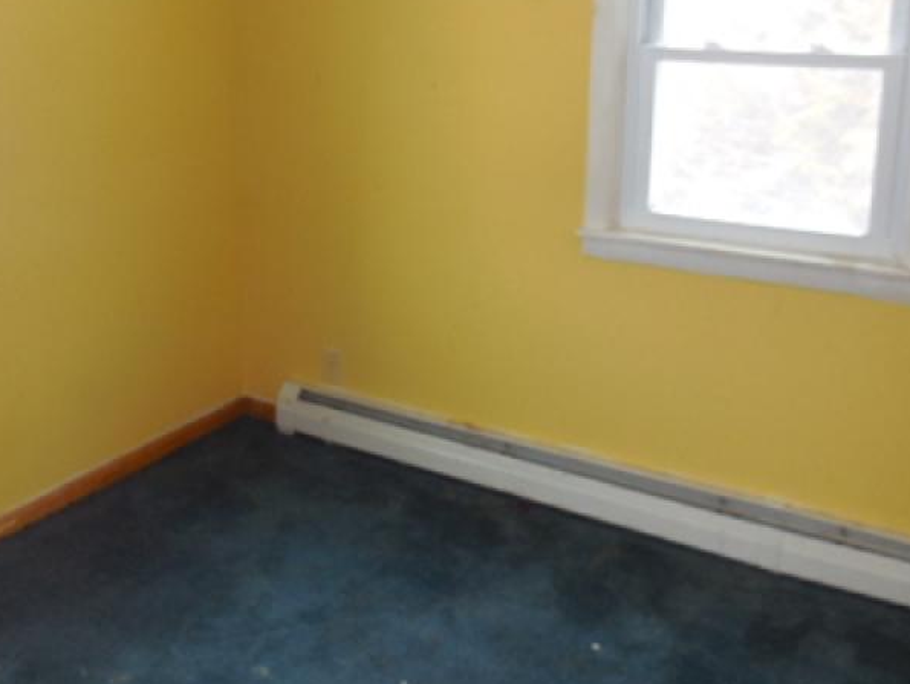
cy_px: 202
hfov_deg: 42.8
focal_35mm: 43
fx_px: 1131
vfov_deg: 33.2
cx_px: 260
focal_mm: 4.5
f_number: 3.1
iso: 200
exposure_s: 1/30
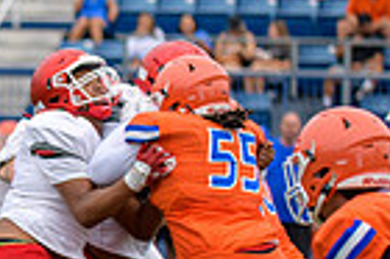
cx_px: -251
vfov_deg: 2.8
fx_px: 5378
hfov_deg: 4.1
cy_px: 302
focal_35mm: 497
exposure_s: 1/800
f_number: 2.8
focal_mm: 120
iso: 450
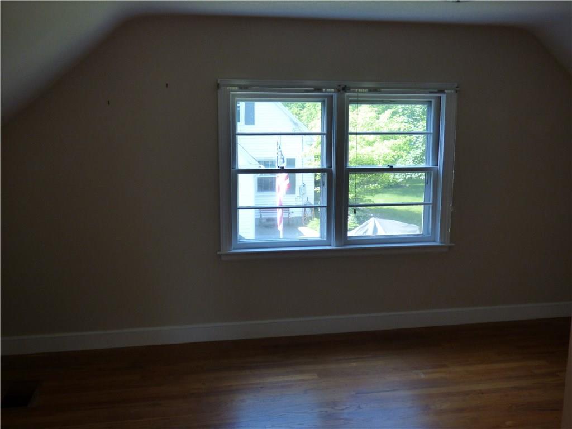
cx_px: 286
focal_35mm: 36
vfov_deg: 39.7
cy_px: 214
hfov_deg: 51.4
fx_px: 595
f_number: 3.4
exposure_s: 1/100
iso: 200
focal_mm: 6.18
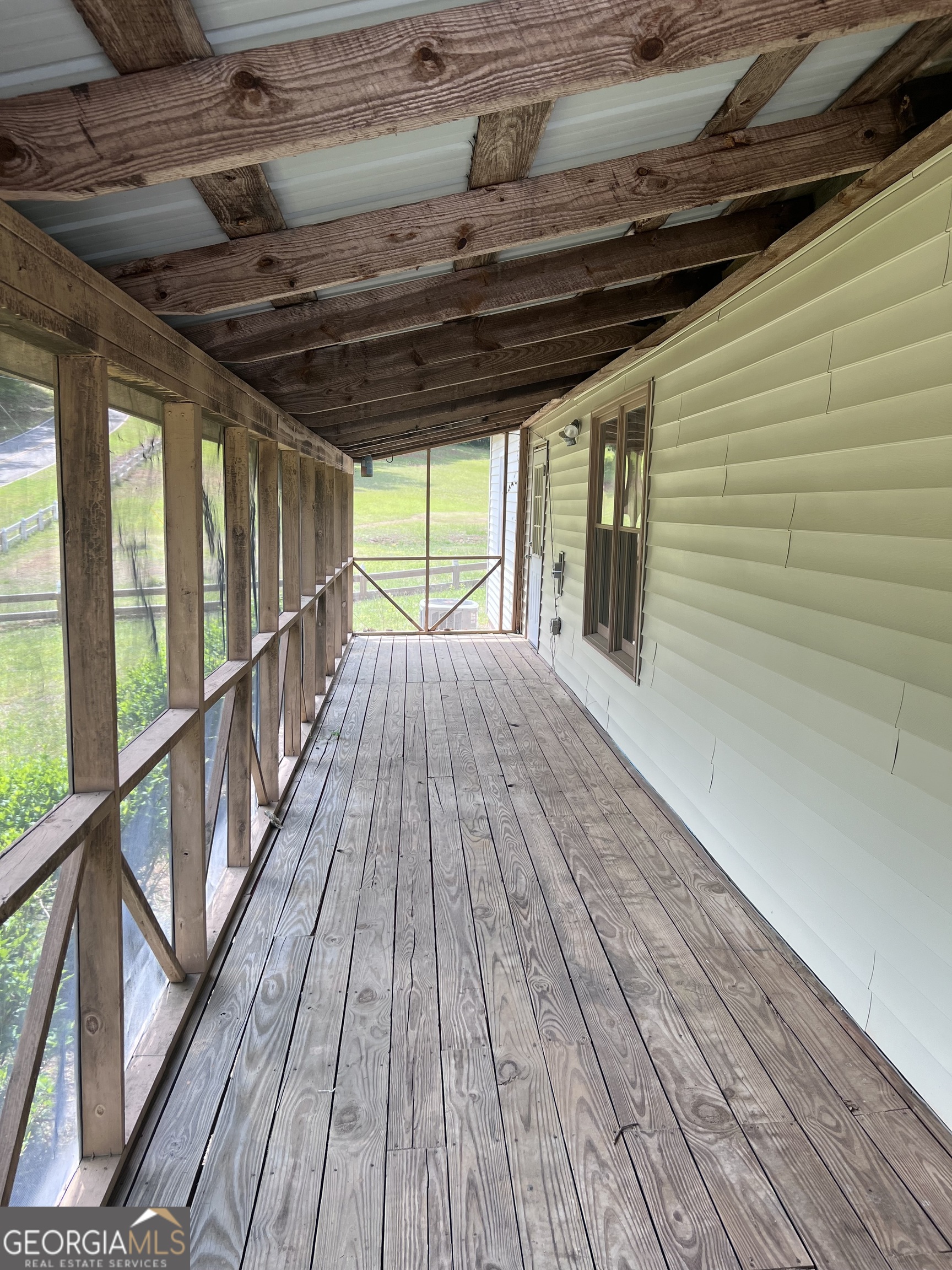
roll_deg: -1.2
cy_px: 635
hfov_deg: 53.1
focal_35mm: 26
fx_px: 953
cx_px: 476
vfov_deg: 67.3
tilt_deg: -7.3
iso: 50
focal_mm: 5.7
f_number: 1.5
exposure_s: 1/384
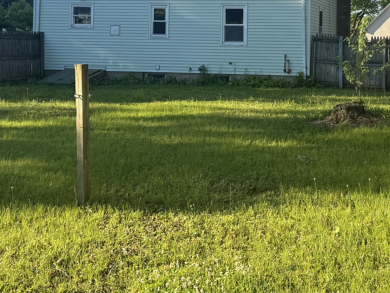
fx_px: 631
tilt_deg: +0.1
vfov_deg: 25.3
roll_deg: -1.2
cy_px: 32
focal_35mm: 56
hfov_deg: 33.6
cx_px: 294
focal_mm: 6.76
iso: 80
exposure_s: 1/1311
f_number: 1.78
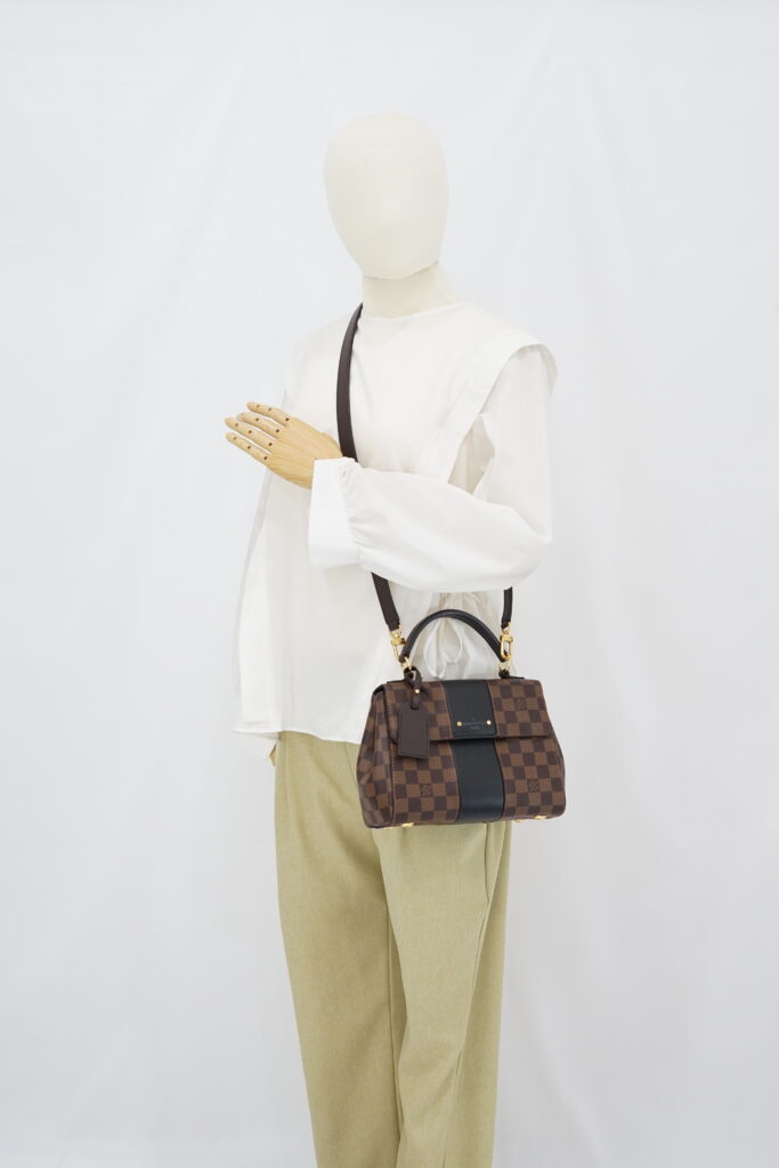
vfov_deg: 39.6
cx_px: 390
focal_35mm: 50
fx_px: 1622
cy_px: 584
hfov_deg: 27.0
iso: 640
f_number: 6.3
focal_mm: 50
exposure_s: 1/8
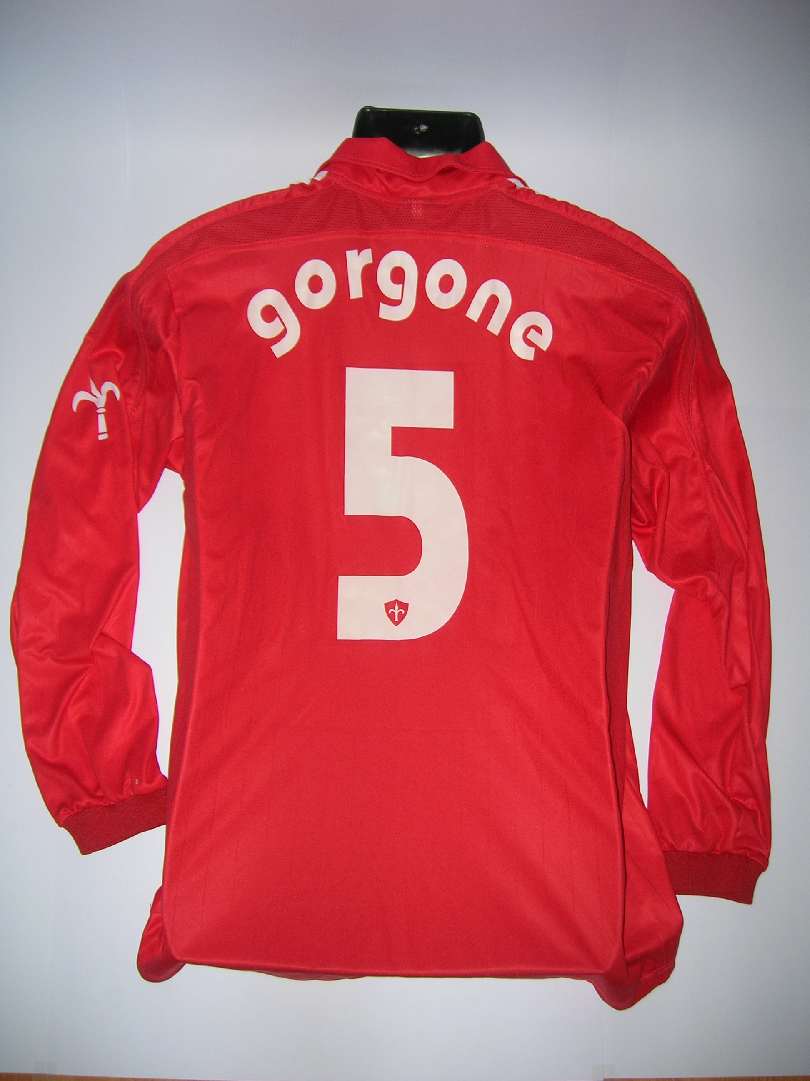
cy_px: 540
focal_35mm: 34
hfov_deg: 41.8
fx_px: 1061
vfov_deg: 54.0
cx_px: 405
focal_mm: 5.7
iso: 50
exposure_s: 1/60.1
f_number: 2.9
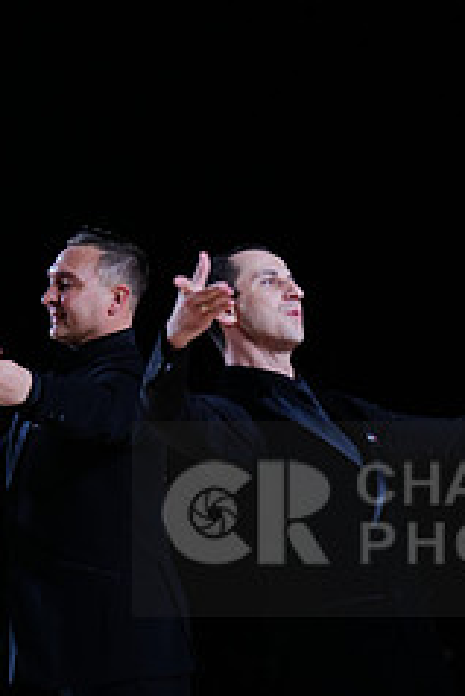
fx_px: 5378
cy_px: 521
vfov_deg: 7.4
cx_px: 537
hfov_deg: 4.9
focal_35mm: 278
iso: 320
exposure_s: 1/500
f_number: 2.8
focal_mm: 114
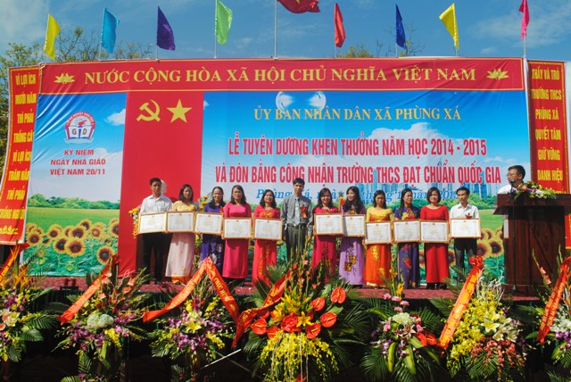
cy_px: 191
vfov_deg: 40.0
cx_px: 286
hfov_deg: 57.2
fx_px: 524
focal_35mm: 33
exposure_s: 1/320
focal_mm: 22
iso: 100
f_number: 9
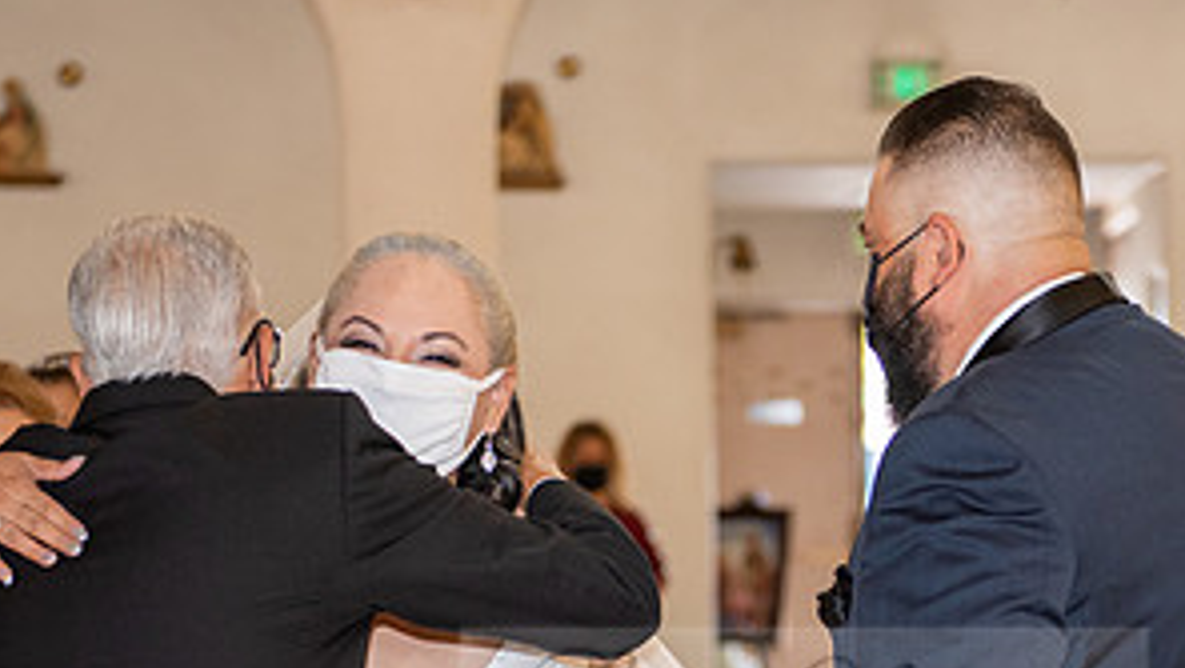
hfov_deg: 16.3
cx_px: 809
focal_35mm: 131
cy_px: 722
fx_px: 4119
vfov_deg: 9.2
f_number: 2.8
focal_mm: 62
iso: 1000
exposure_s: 1/160
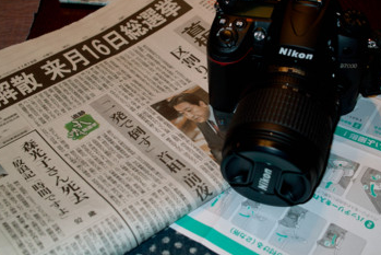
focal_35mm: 47
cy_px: 121
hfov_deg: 41.9
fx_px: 498
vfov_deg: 28.7
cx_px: 203
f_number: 4.5
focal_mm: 24.2
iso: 100
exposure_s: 1/25
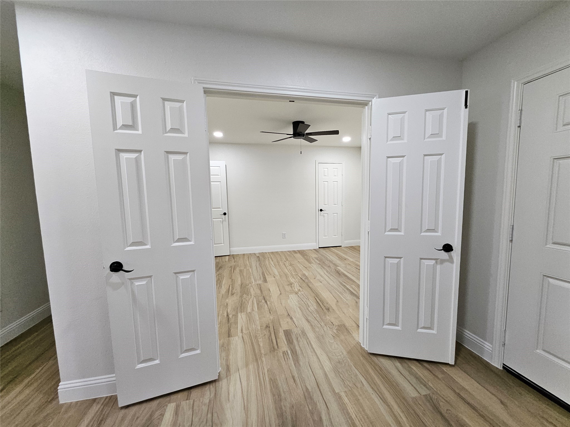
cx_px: 285
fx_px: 214
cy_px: 214
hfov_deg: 106.2
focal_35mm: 13
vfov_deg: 89.9
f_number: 2.2
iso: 200
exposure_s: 1/77.4
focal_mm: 1.74
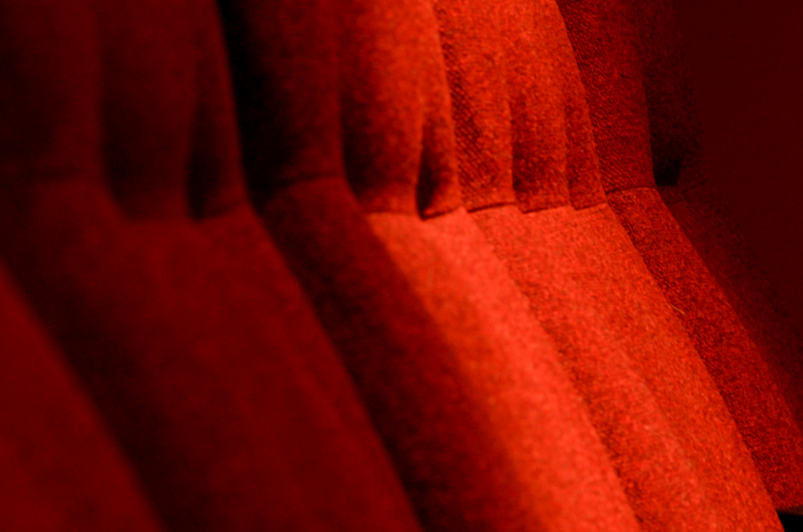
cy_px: 127
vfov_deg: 4.5
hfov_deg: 6.8
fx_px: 6729
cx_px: 833
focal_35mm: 302
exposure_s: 1.3
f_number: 8
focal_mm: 85
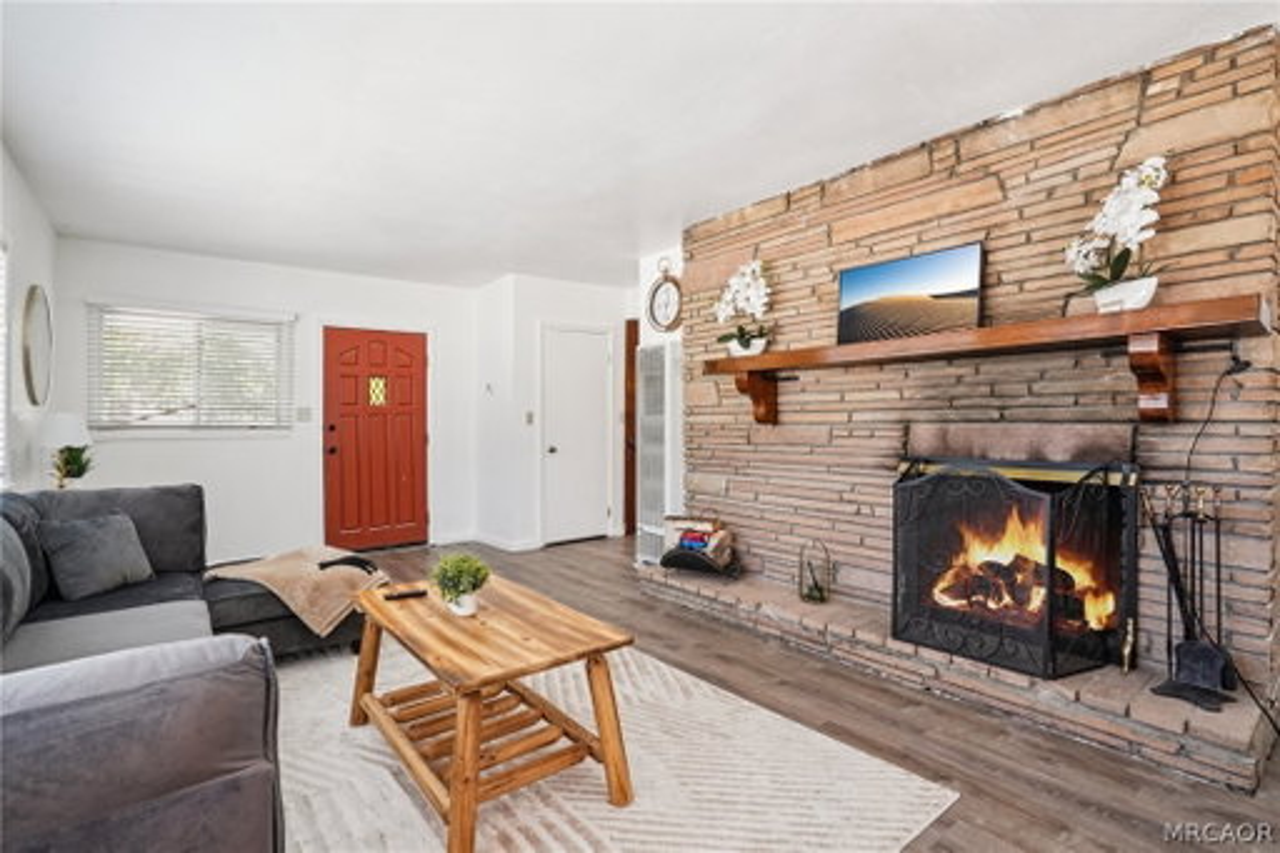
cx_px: 640
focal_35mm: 16
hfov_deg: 96.8
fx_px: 569
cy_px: 426
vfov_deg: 73.7
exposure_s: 1/20
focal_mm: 16
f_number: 16
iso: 3200
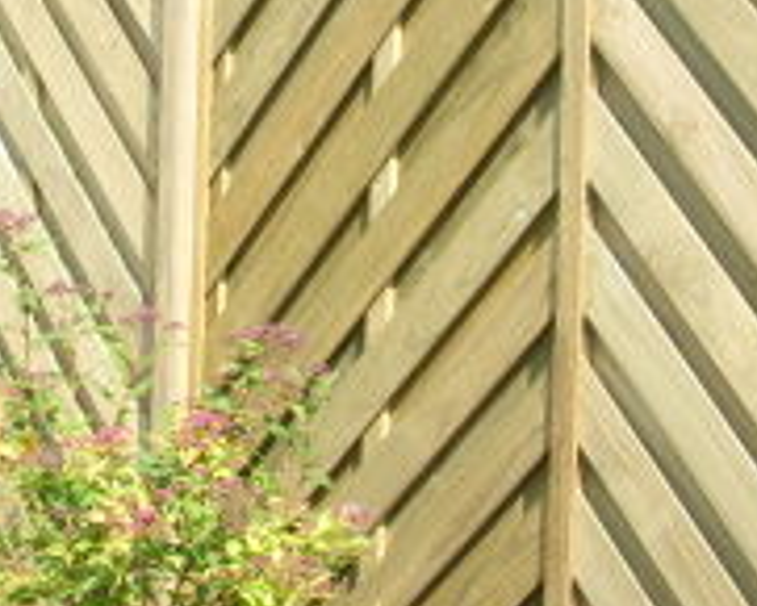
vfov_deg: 14.7
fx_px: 2354
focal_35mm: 105
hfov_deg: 17.8
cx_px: -4
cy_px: 255
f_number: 3.3
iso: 100
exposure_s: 1/500
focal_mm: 6.3
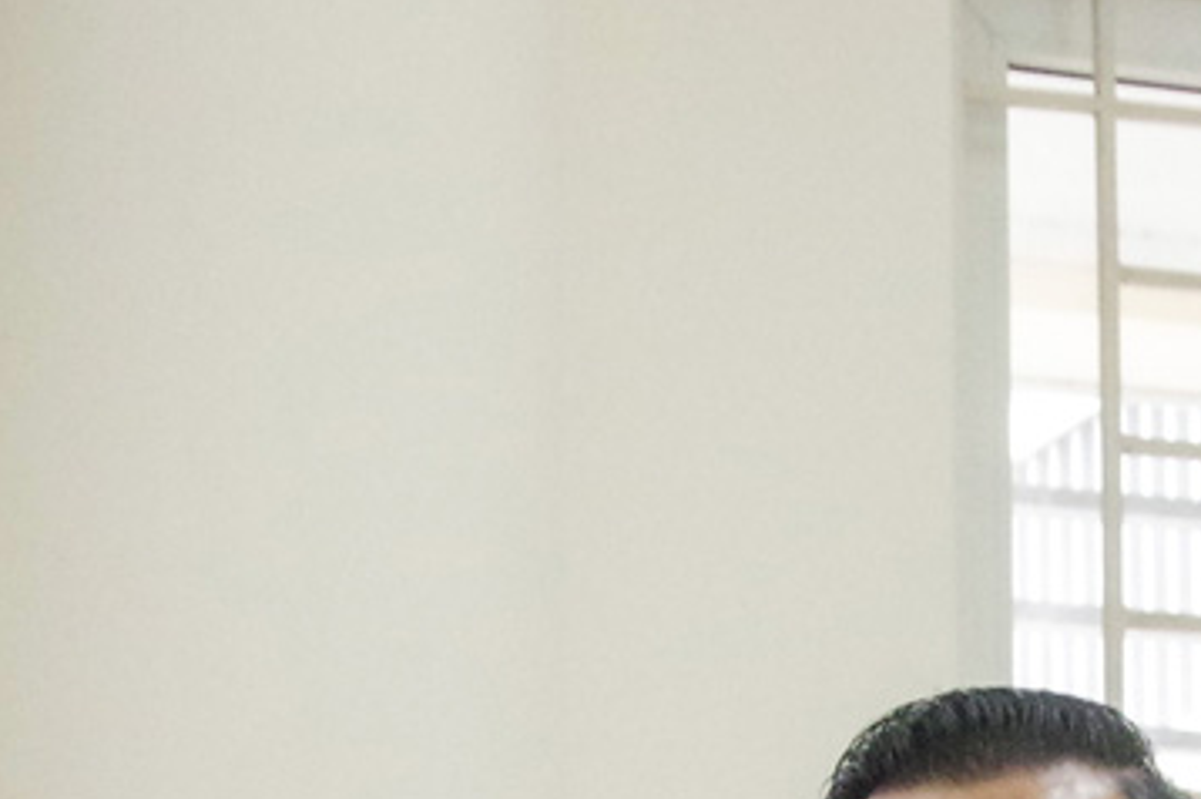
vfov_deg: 7.4
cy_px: 1924
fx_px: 5766
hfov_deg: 11.9
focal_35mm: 173
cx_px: 876
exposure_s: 1/160
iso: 2500
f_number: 5.6
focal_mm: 21
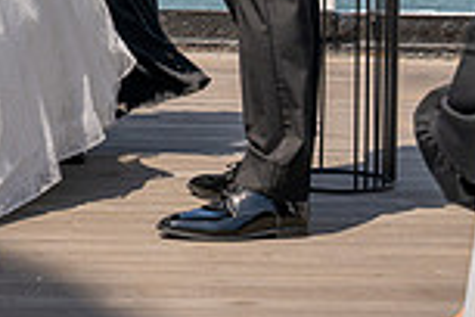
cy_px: -269
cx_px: 25
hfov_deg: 7.7
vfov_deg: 5.1
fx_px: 3509
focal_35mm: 266
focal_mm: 70
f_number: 8
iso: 200
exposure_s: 1/800
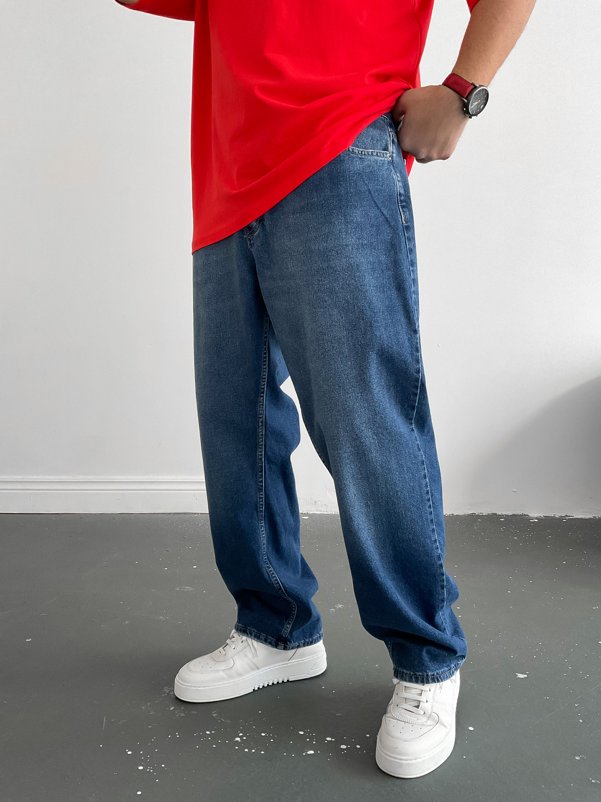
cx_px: 300
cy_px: 401
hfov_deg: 48.2
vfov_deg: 61.7
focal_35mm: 29
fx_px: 671
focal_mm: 3
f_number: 1.8
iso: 125
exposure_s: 1/60
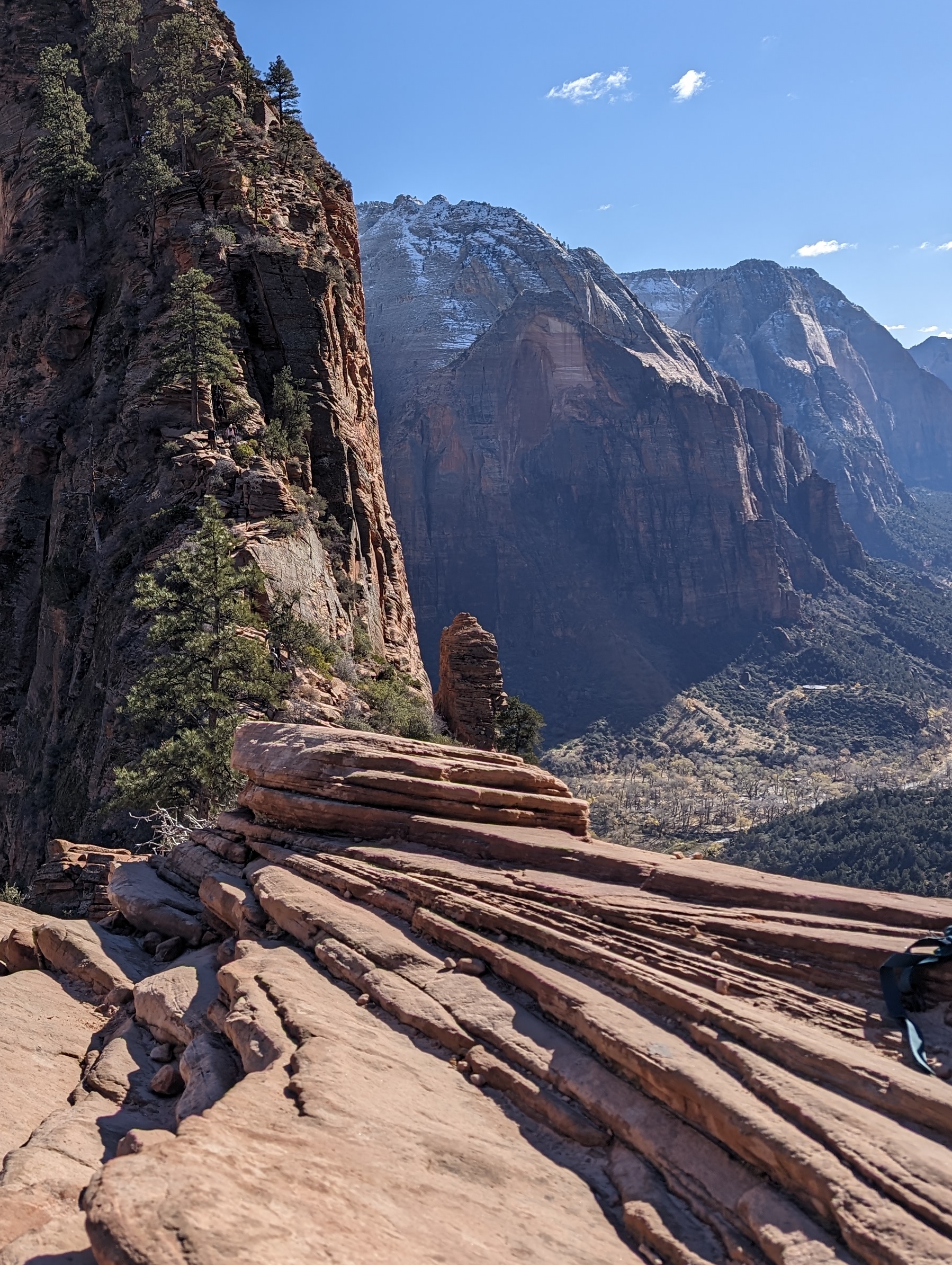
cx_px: 208
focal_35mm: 41
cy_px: 293
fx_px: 1500
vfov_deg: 44.0
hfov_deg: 34.3
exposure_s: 1/1431
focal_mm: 6.9
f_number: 1.68
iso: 20
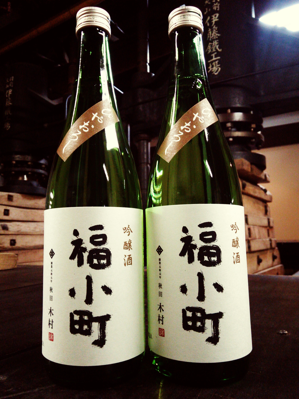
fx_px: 322
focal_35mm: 28
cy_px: 200
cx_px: 150
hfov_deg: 49.7
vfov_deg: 63.4
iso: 640
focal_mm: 4.21
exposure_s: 1/25
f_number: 2.5
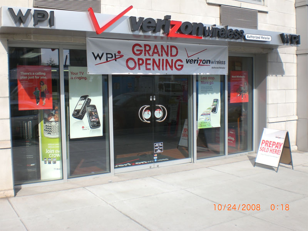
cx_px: 154
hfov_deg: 49.0
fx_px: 338
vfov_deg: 37.7
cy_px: 116
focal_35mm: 38
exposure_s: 1/250
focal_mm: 6.3
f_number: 4.4
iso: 50
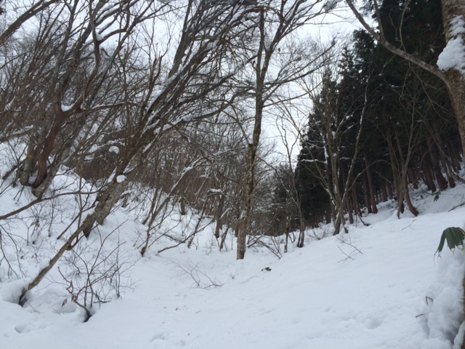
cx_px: 232
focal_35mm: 29
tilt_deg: +29.3
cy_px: 174
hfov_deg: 61.7
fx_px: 390
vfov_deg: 48.2
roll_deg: -1.2
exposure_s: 1/345
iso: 32
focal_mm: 4.15
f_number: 2.2
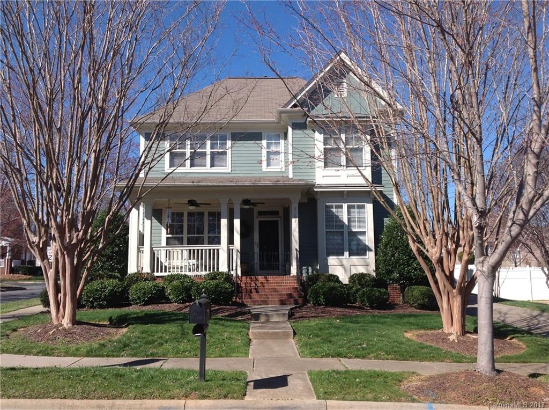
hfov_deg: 52.7
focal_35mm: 35
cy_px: 205
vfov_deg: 40.6
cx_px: 274
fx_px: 554
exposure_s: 1/1314
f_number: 2.4
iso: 50
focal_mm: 4.28
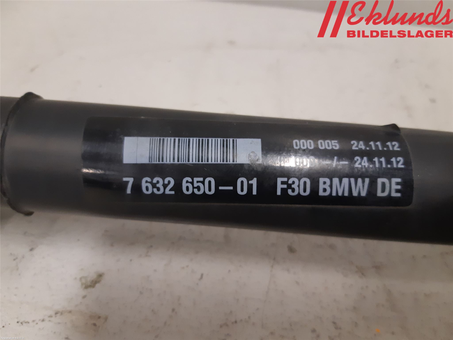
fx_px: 340
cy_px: 170
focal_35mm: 26
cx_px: 226
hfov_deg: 67.3
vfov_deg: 53.1
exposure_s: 1/50
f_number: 1.7
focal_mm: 3.93
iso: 250
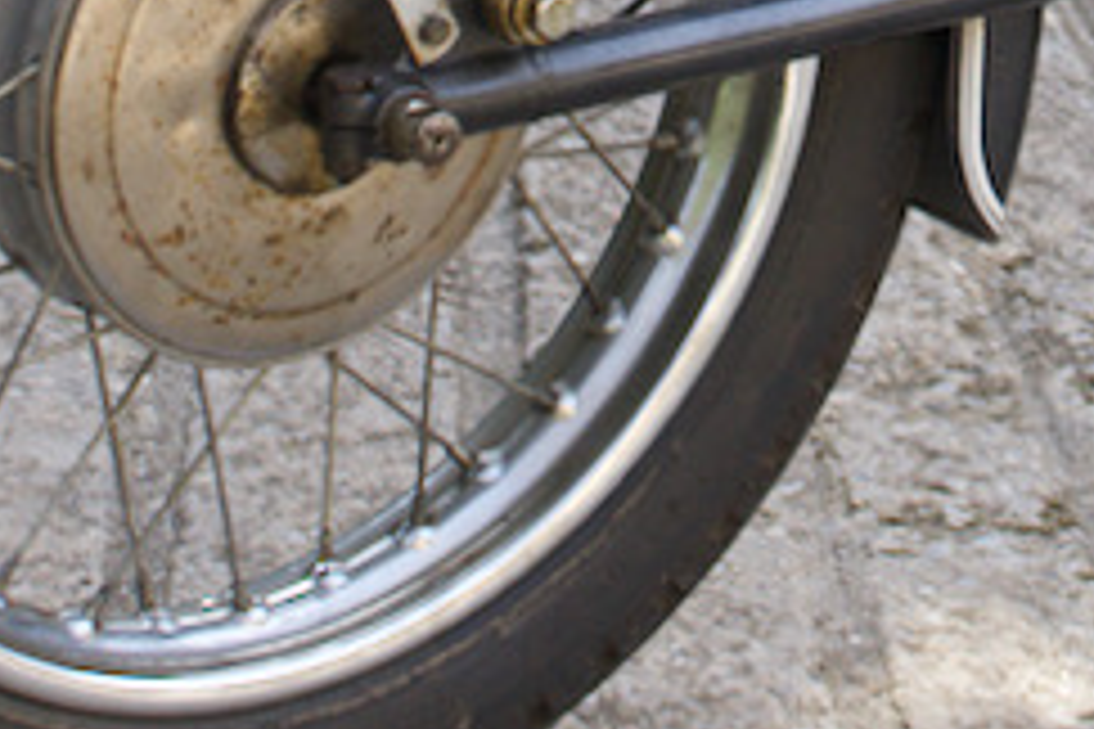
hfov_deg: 10.2
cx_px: 1058
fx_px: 6077
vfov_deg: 6.6
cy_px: -770
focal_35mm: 200
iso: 400
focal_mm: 38
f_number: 4.5
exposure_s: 1/500
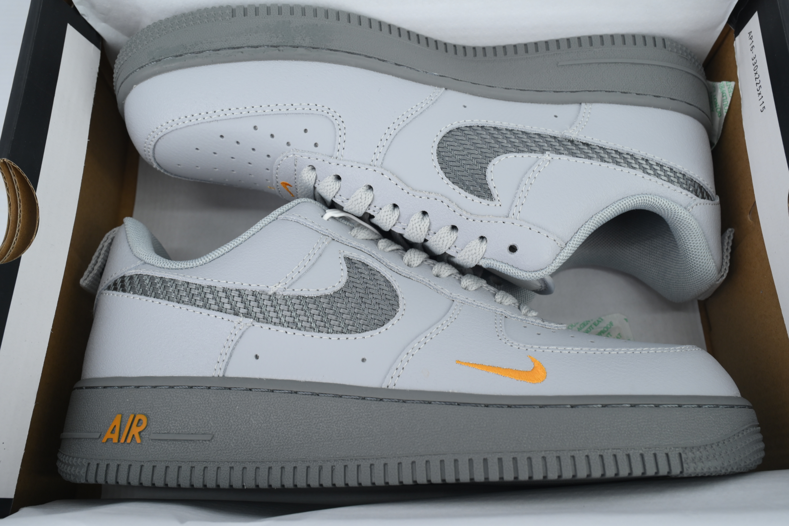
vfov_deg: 42.3
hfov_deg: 60.3
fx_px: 679
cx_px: 394
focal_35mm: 31
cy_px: 263
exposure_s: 1/100
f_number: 10
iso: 400
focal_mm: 31
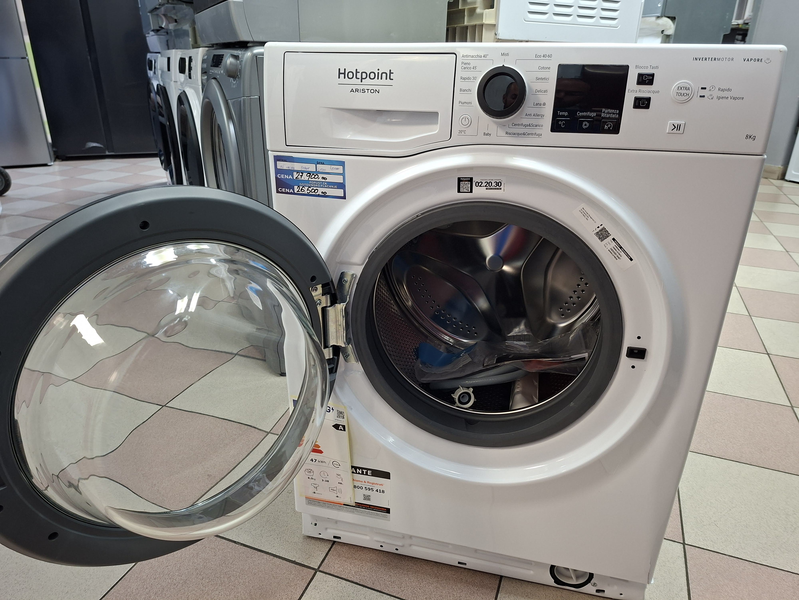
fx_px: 531
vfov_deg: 58.9
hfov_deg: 73.9
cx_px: 400
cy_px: 300
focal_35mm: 23
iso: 250
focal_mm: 5.54
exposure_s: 1/33
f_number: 1.8
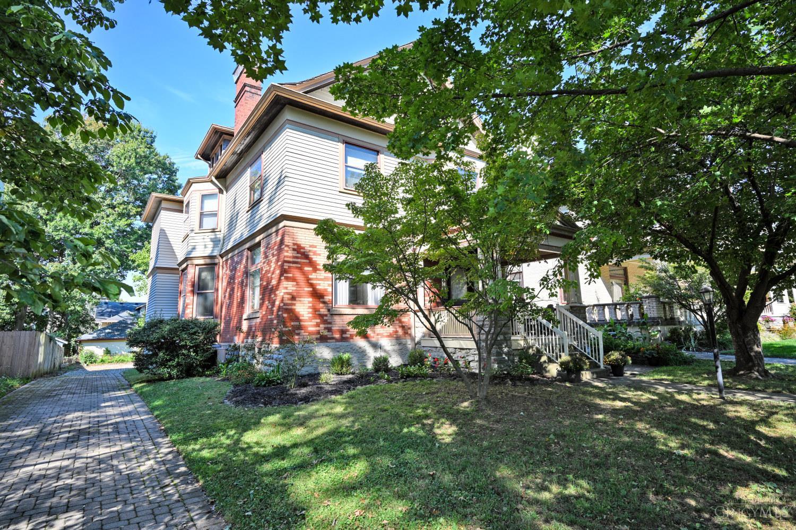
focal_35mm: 18
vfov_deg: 67.4
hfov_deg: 90.0
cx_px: 398
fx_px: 398
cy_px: 265
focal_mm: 18
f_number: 5.6
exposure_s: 1/250
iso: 180
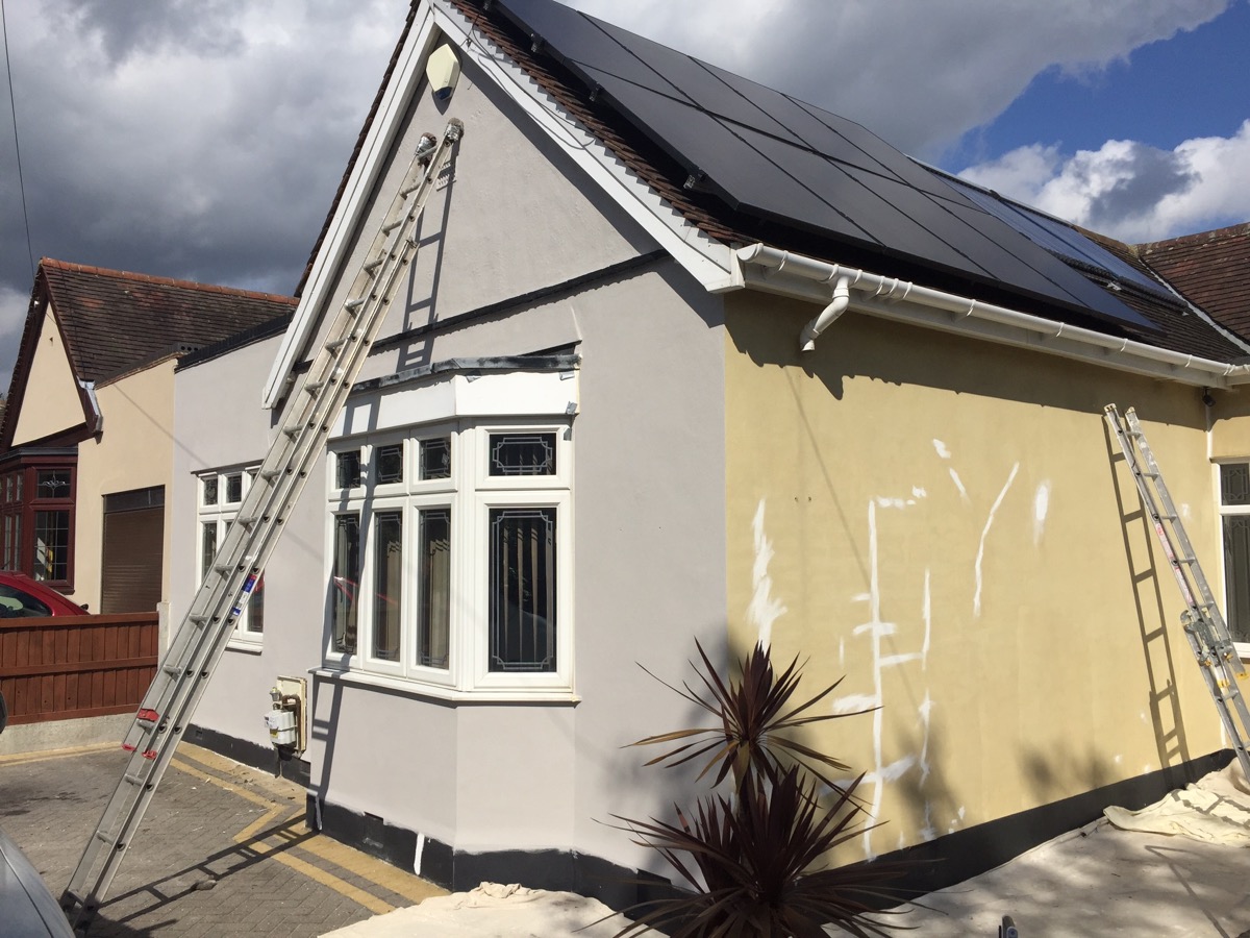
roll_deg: -0.4
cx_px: 625
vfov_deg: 48.2
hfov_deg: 61.7
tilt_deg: +3.9
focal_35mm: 29
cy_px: 469
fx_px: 1047
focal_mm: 4.15
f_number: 2.2
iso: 32
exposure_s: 1/4405
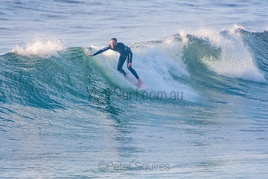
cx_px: 134
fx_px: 4626
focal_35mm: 621
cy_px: 90
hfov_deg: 3.3
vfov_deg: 2.2
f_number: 5.6
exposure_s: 1/1250
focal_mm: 400
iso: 450
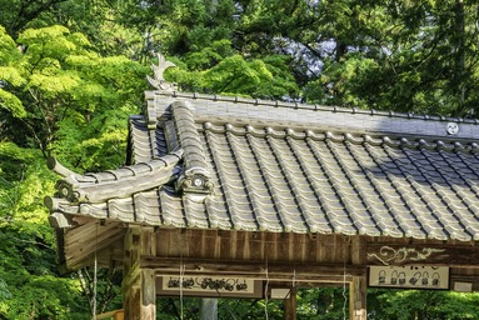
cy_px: 286
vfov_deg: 18.6
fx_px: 959
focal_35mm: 72
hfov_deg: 26.9
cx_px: 449
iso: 125
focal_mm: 34.5
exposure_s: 1/100
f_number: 6.3
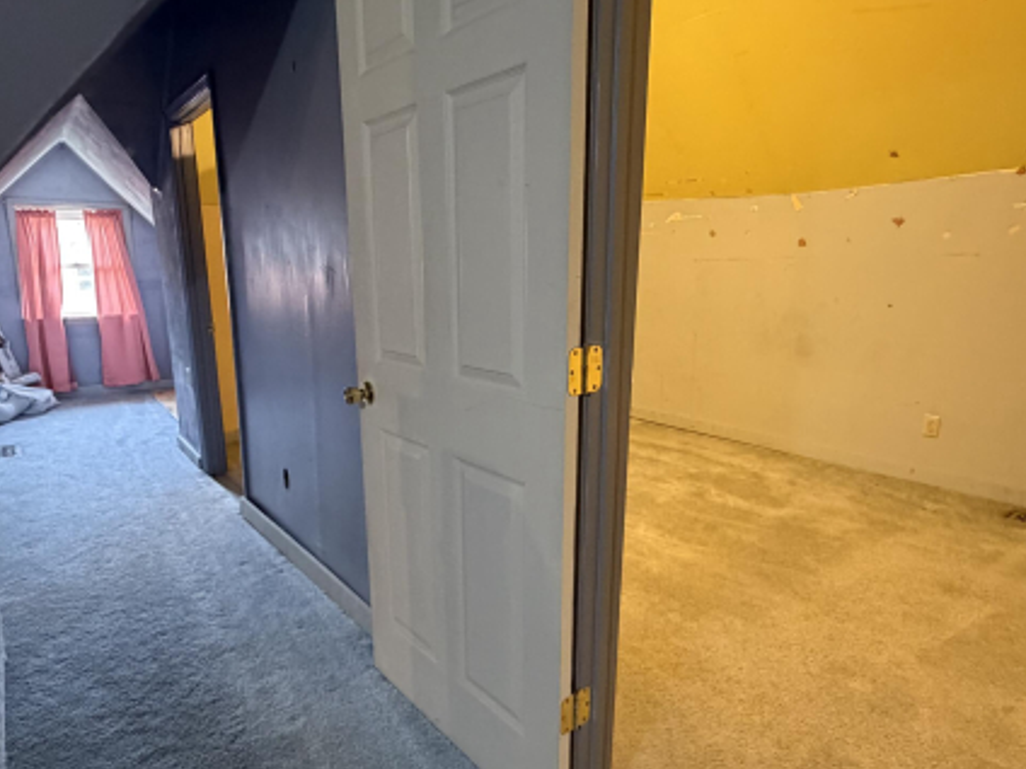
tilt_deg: -13.1
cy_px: 411
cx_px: 451
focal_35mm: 22
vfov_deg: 61.0
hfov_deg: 76.1
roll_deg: +2.1
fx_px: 652
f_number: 2.2
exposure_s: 1/60
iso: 500
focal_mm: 2.22
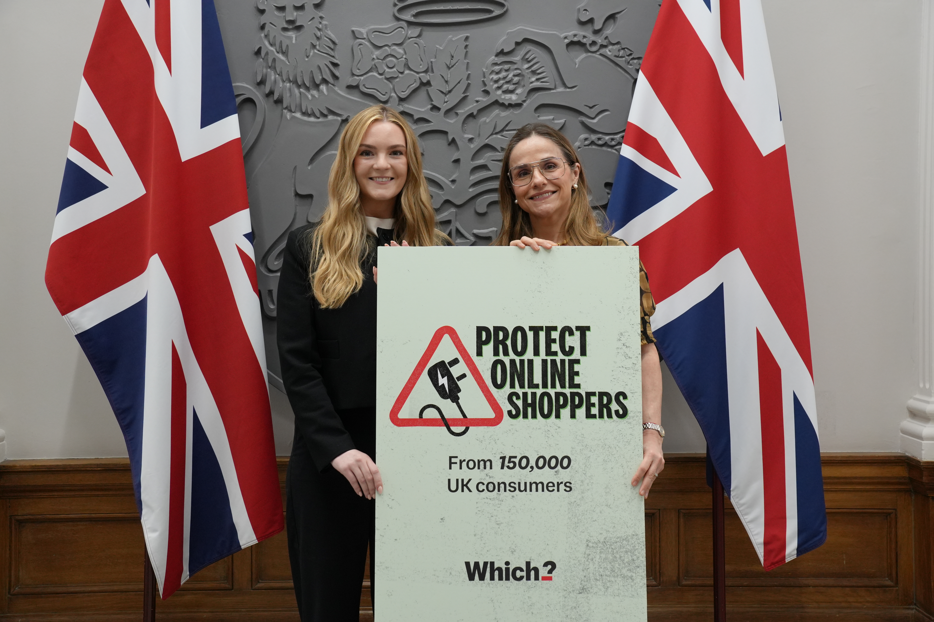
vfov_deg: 34.2
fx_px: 1012
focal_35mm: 39
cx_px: 467
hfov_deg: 49.6
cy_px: 311
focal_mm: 26
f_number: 4
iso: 1000
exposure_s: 1/160
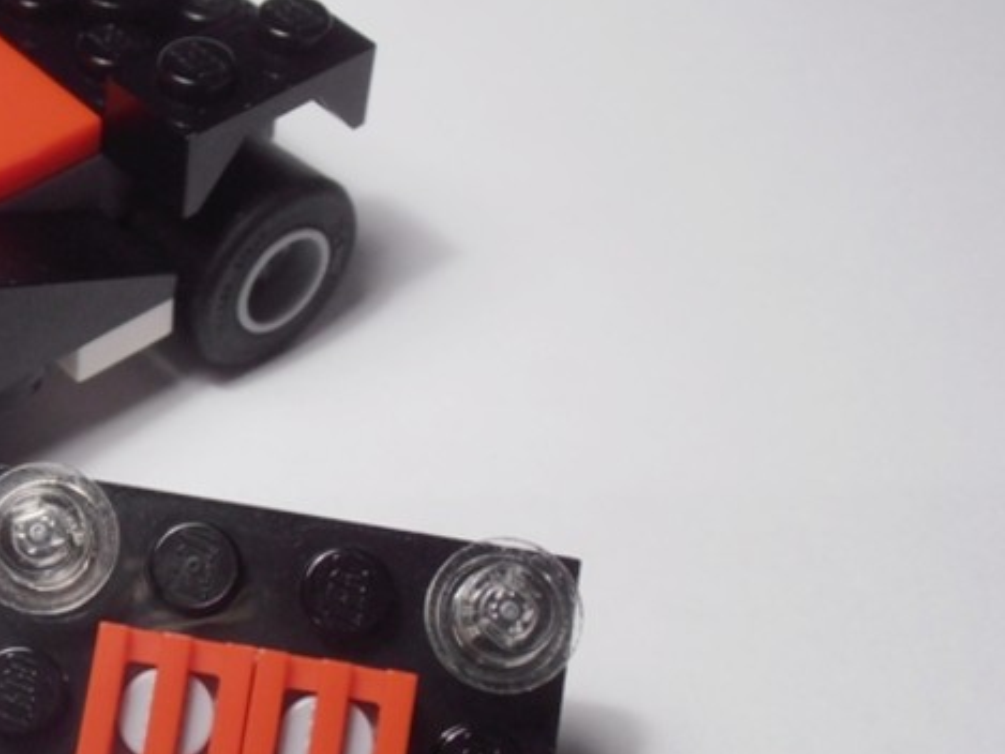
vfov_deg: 20.7
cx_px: 90
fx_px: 2062
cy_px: 466
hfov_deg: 26.4
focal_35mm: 71
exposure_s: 1/50
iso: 80
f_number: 3.9
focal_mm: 6.61
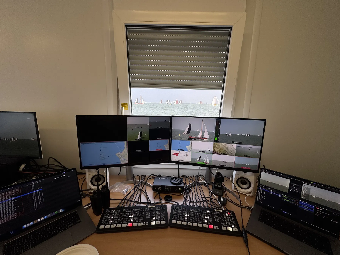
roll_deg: -0.4
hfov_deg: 102.1
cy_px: 128
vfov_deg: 85.7
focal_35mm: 14
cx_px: 170
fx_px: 138
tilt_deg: -10.7
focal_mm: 2.22
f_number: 2.2
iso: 40
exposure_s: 1/456
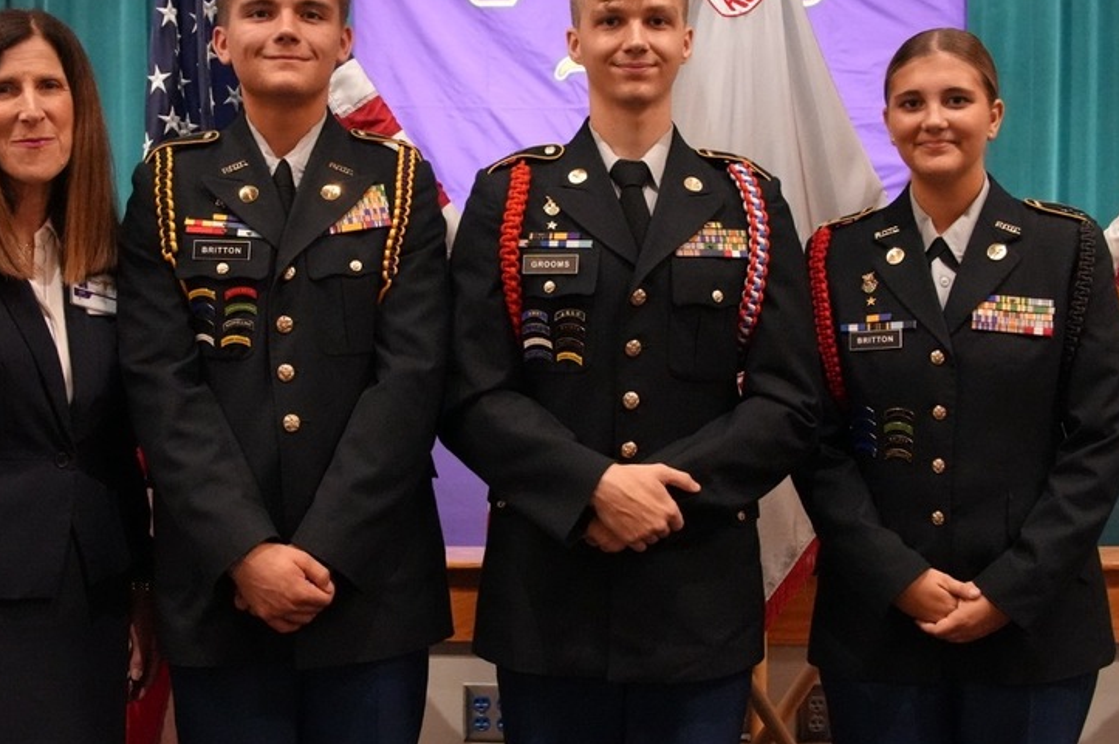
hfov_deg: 38.8
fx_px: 1584
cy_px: 362
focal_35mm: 51
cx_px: 491
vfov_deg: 26.4
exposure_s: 1/160
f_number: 3.5
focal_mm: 24
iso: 6400
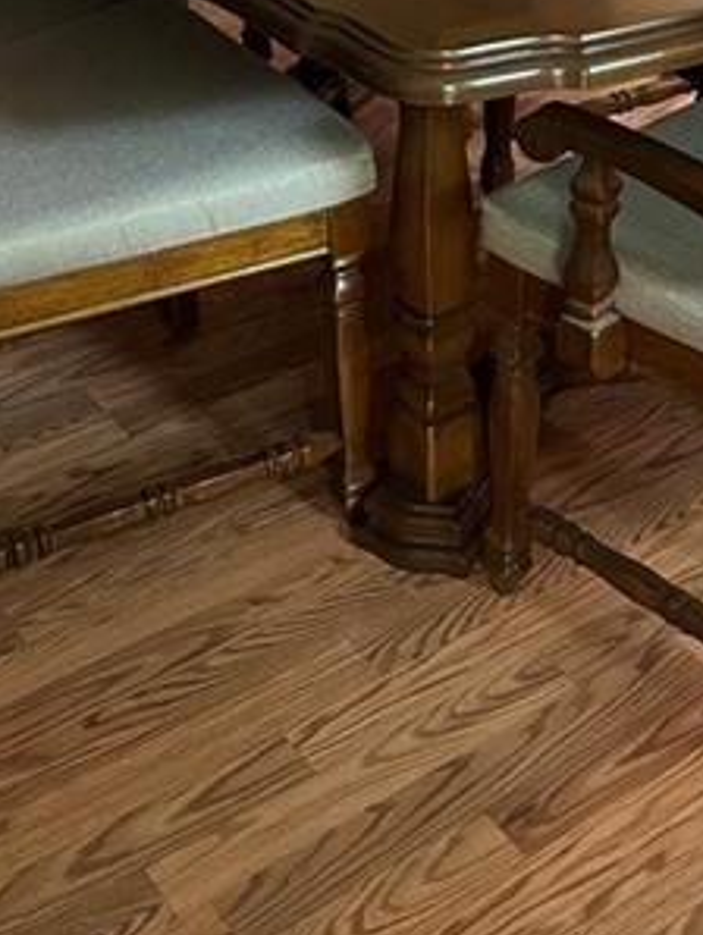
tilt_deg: -17.0
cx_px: 439
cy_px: -201
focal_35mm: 67
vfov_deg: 25.8
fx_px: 1812
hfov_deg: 21.9
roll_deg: +0.5
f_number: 1.6
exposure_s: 1/40
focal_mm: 5.1
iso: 640
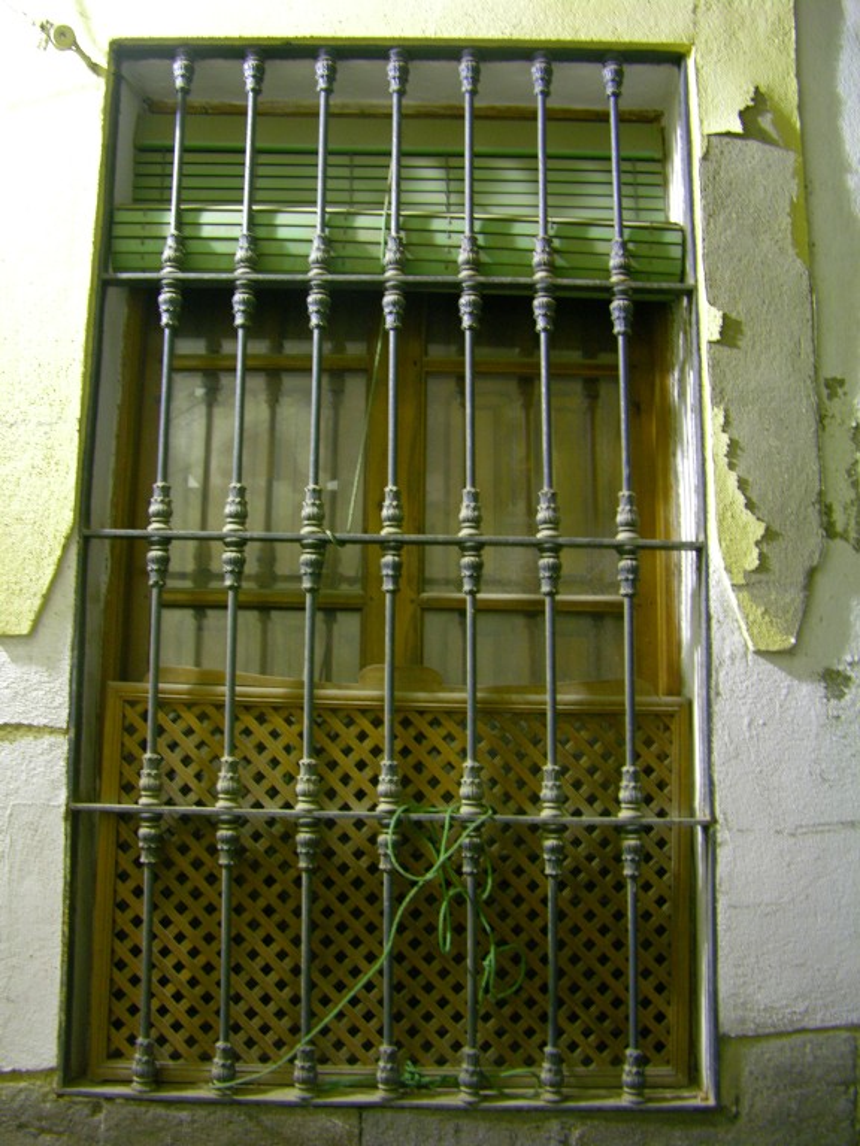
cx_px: 430
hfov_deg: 40.7
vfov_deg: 52.6
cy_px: 573
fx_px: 1159
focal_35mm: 35
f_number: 2.8
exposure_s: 1.49
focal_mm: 8.9
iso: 200
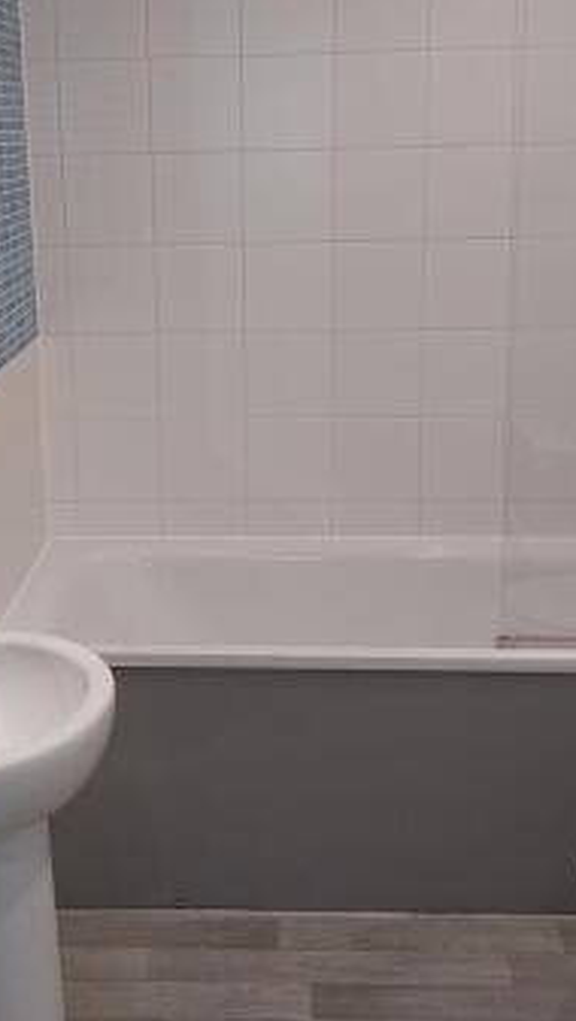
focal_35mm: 49
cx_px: 211
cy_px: 404
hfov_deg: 24.4
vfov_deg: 41.9
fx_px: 1328
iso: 125
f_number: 1.8
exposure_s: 1/50
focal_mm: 4
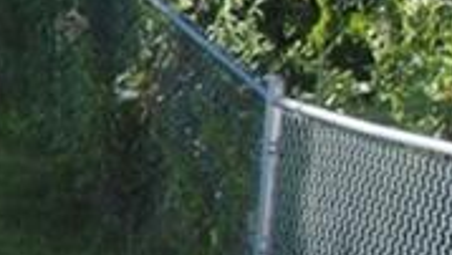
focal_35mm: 252
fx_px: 3023
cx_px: -768
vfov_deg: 4.8
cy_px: 52
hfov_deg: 7.7
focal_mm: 28
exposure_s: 1/200
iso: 100
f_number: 5
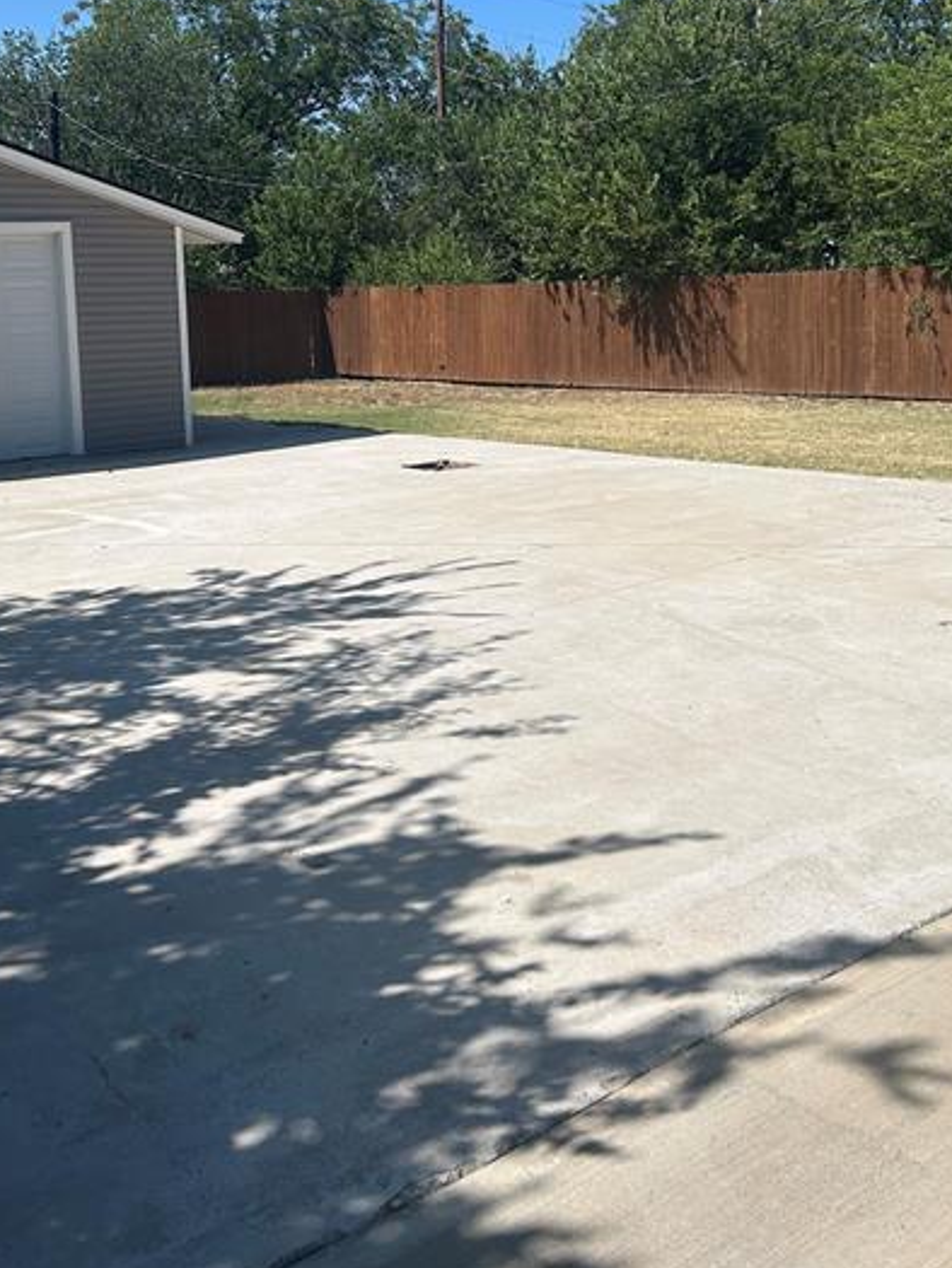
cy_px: 391
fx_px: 1393
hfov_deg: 37.5
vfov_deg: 47.9
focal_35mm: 38
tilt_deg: -3.3
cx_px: 592
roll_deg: +1.3
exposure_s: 1/6211
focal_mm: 5.7
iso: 50
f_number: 1.5
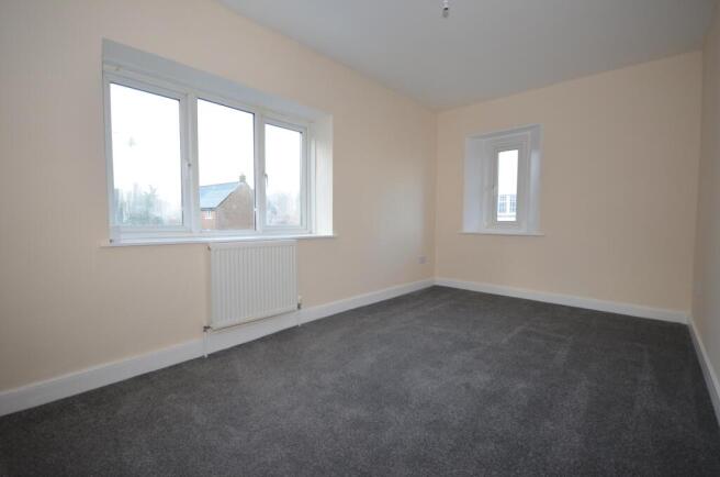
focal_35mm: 15
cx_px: 360
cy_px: 238
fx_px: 299
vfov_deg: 77.0
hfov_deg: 100.5
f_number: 4
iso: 640
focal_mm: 10
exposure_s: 1/125
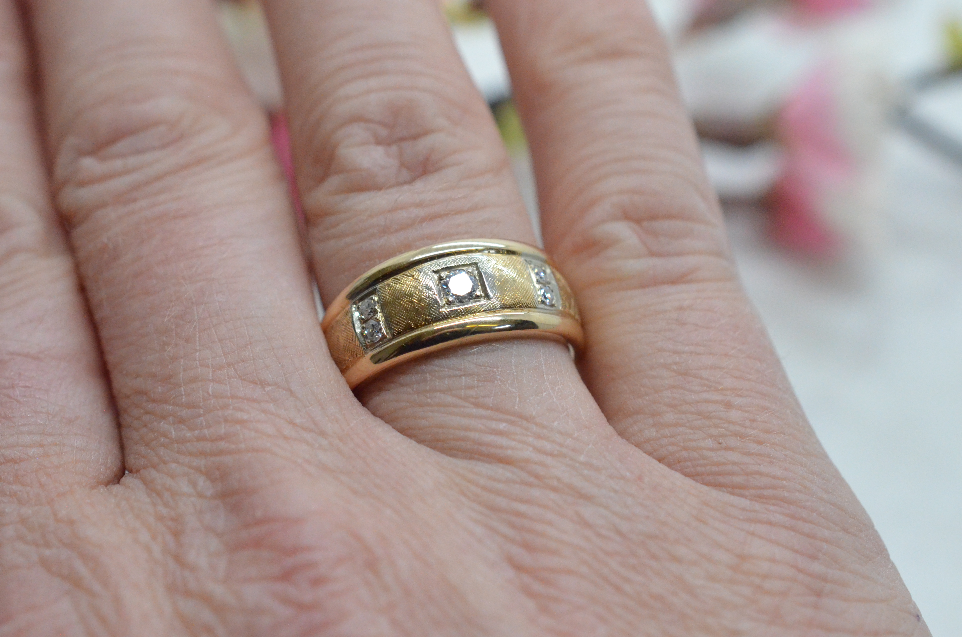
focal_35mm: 77
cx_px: 439
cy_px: 249
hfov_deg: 26.4
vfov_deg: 17.6
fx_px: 2053
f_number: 6.3
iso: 4000
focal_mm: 40
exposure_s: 1/1250
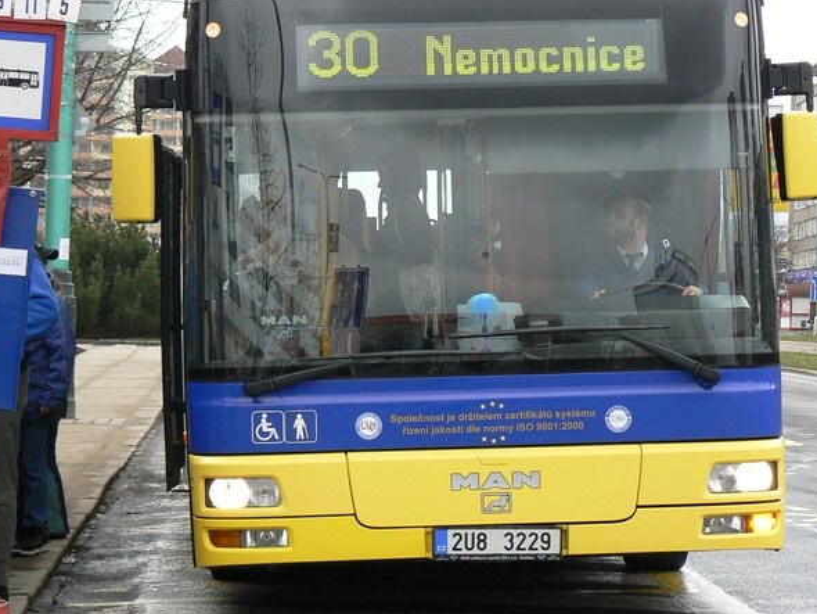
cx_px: 407
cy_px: 243
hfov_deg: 16.1
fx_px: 2881
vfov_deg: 12.1
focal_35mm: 122
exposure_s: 1/500
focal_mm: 13.4
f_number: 3.2
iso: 200
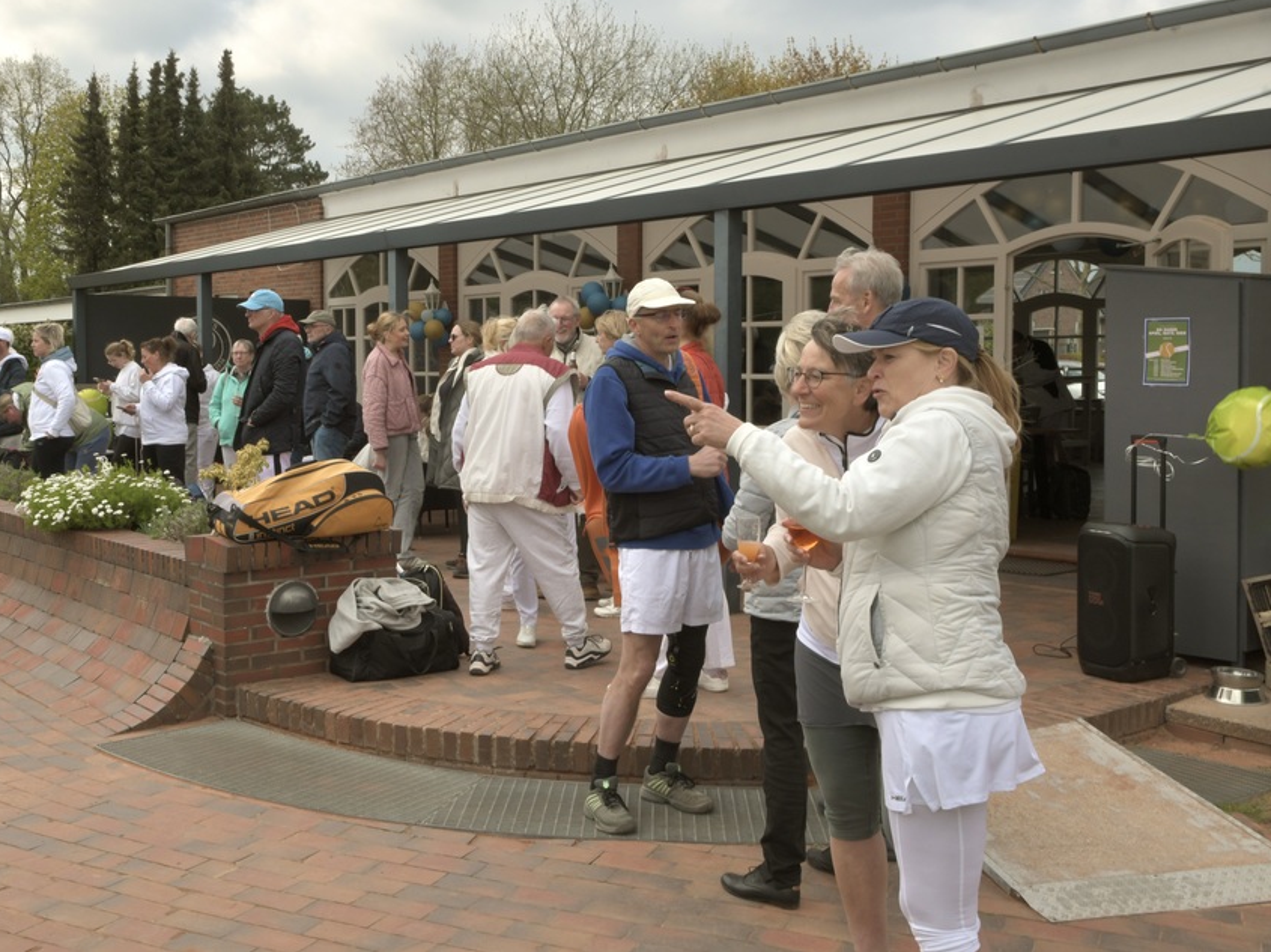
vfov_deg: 38.1
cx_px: 570
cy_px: 474
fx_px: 1378
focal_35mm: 38
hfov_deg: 49.4
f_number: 14
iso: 200
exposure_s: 1/160
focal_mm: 23
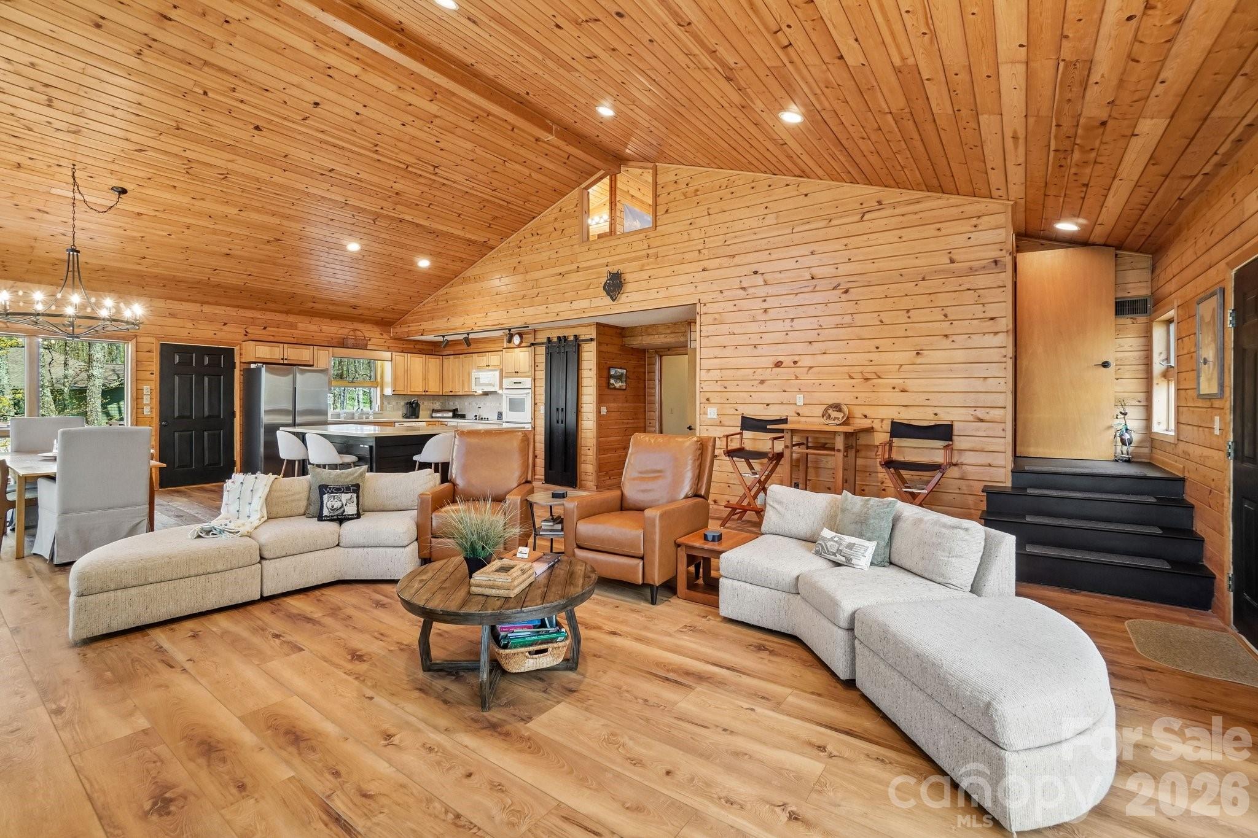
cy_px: 419
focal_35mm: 15
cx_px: 629
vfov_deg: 77.3
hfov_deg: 100.4
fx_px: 524
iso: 400
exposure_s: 1/6
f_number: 8
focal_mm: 10
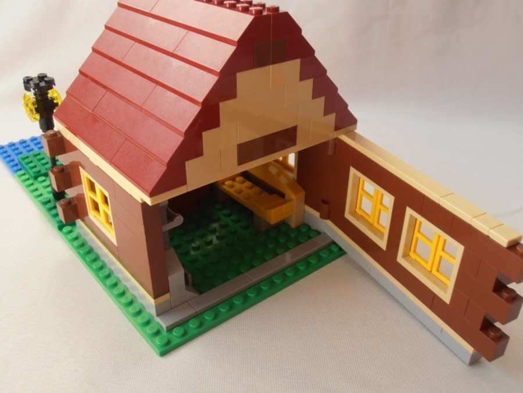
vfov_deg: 38.7
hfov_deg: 50.1
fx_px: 559
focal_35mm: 37
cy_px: 196
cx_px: 262
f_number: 3.9
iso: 100
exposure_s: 1/40
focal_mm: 6.61
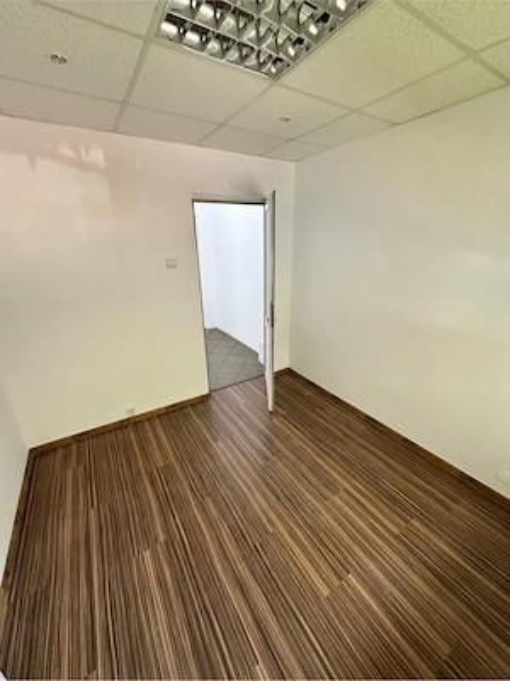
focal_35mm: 14
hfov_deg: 85.7
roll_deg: -0.1
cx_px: 255
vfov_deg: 102.1
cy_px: 340
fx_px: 275
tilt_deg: -18.3
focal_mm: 2.22
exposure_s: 1/99
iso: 200
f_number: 2.2
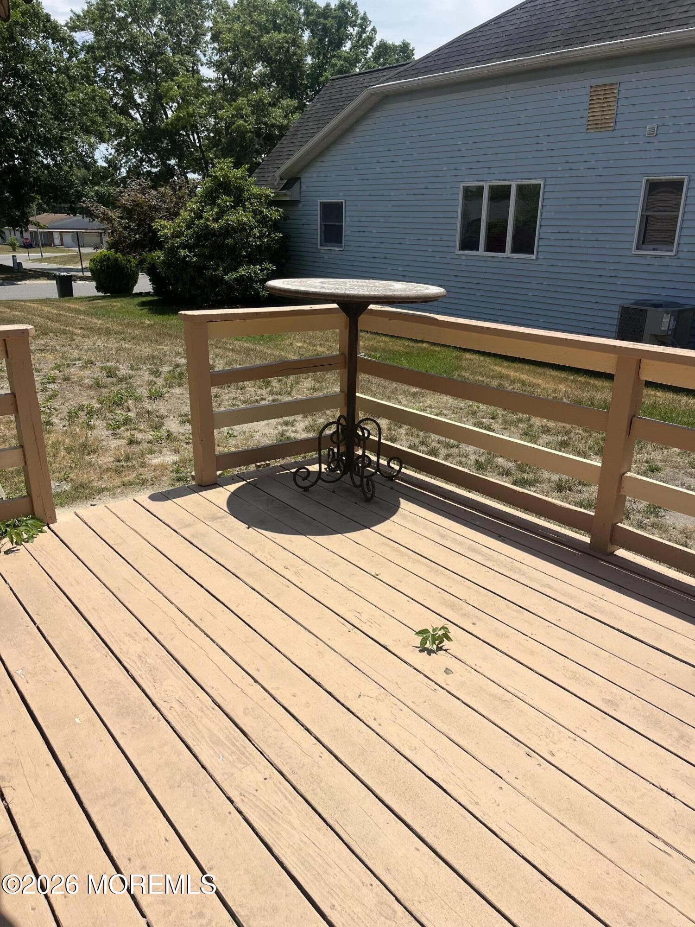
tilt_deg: -21.6
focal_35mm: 26
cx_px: 348
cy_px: 464
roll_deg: +0.0
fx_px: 696
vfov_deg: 67.3
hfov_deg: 53.1
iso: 50
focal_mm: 5.1
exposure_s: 1/5319
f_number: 1.6
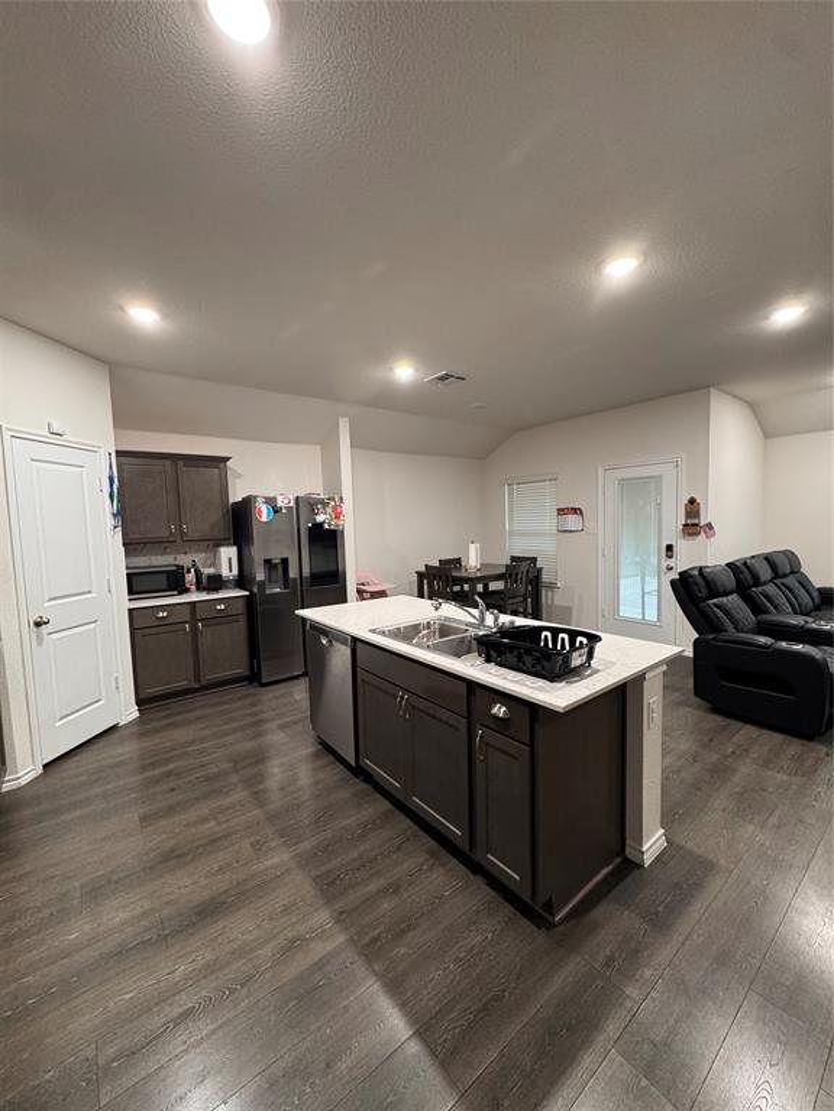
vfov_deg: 102.1
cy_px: 556
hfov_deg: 85.7
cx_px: 417
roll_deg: +2.2
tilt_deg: -4.3
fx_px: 450
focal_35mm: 14
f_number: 2.2
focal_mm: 2.22
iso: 500
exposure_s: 1/60
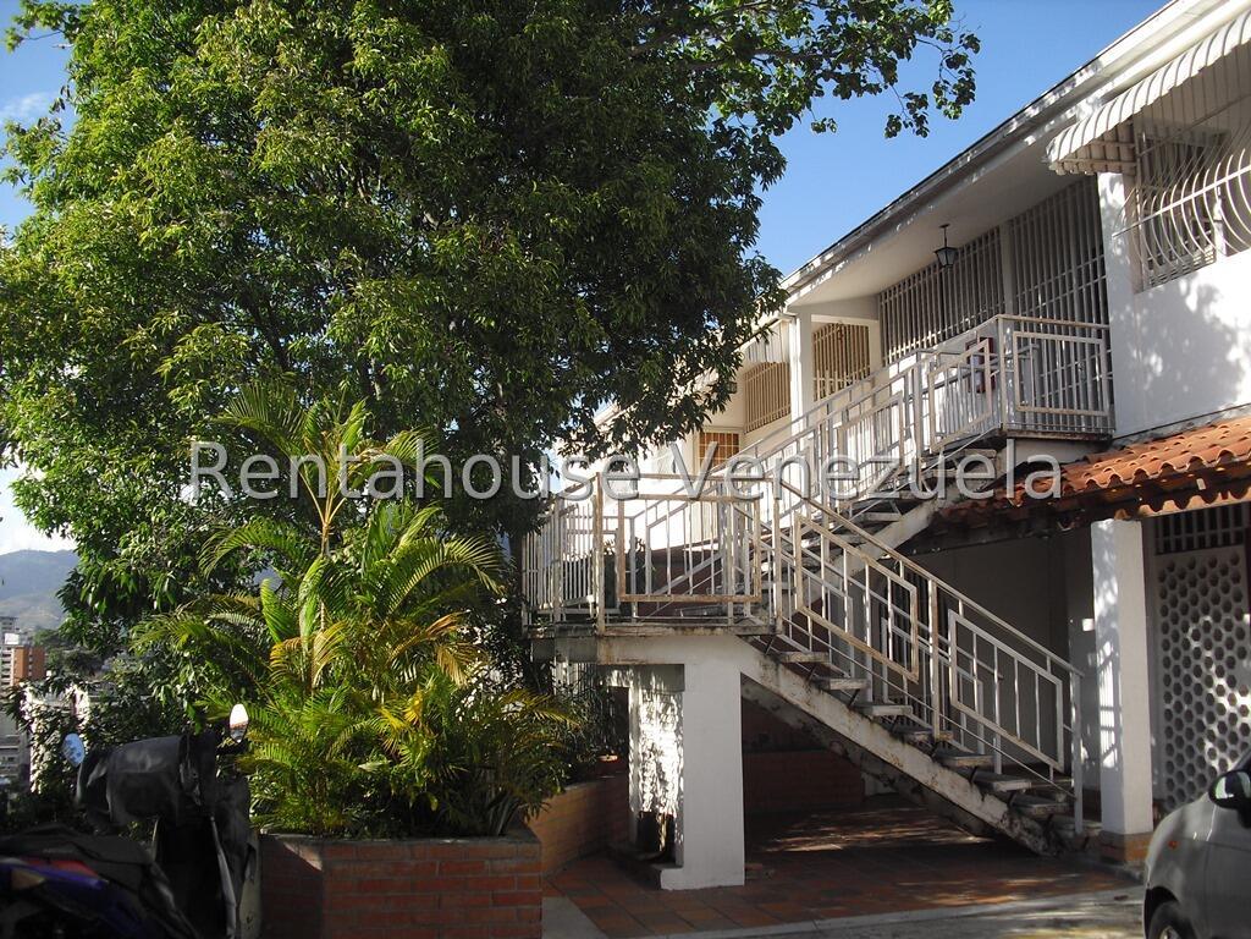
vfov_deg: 39.7
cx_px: 626
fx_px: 1301
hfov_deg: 51.4
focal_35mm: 36
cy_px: 470
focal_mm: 6.3
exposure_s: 1/100
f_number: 7.8
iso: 100
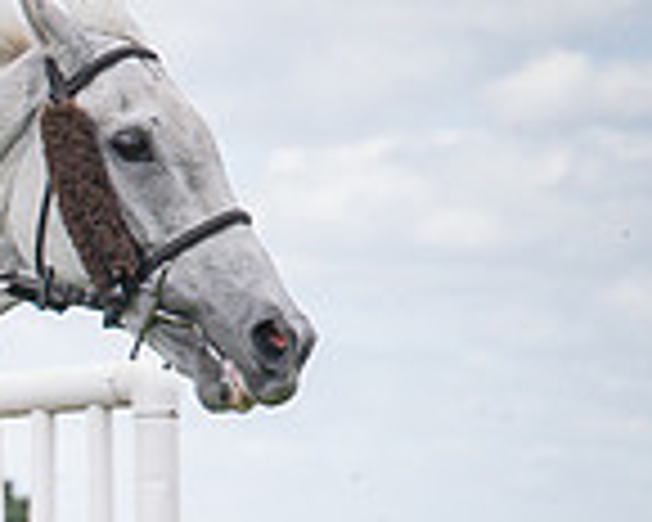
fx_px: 8741
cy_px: 449
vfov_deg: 3.4
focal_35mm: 453
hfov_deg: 4.2
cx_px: -910
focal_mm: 70
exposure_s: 1/1600
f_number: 4
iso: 400
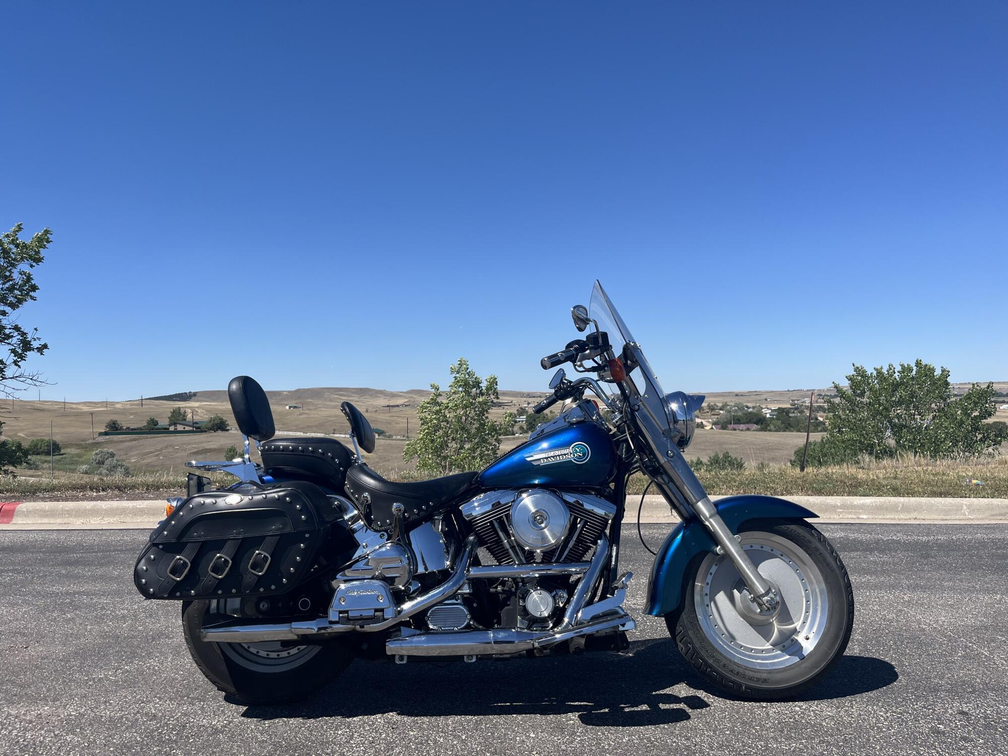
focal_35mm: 26
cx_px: 504
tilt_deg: +0.9
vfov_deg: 53.1
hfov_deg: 67.3
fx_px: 757
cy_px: 378
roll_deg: +1.9
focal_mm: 5.1
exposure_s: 1/4149
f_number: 1.6
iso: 50
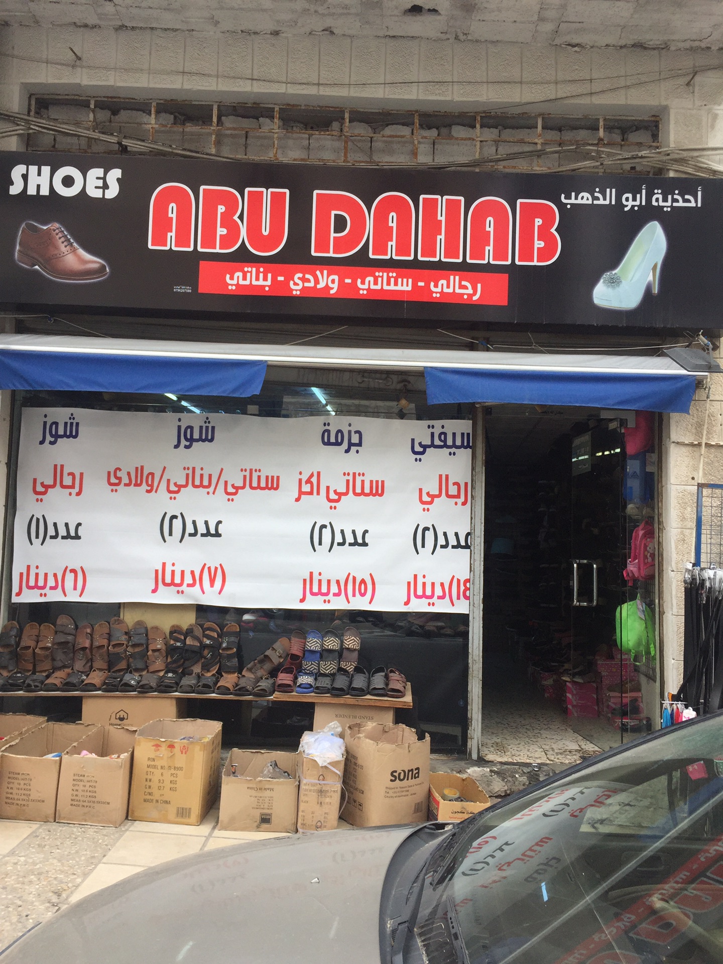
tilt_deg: +2.5
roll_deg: -1.2
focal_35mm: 29
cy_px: 482
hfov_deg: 48.2
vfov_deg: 61.7
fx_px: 808
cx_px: 362
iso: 32
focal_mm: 4.15
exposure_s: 1/395
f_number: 2.2
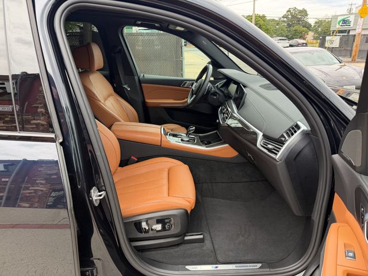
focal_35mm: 24
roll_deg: +0.4
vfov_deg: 56.8
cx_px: 184
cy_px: 138
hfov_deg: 71.6
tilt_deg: -21.0
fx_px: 255
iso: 100
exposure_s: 1/194
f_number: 1.78
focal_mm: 6.76
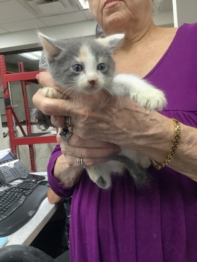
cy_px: 131
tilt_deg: -5.7
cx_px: 98
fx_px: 235
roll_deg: +5.8
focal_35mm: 31
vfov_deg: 58.4
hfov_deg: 45.4
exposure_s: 1/60
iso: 400
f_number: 2.4
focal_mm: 3.3
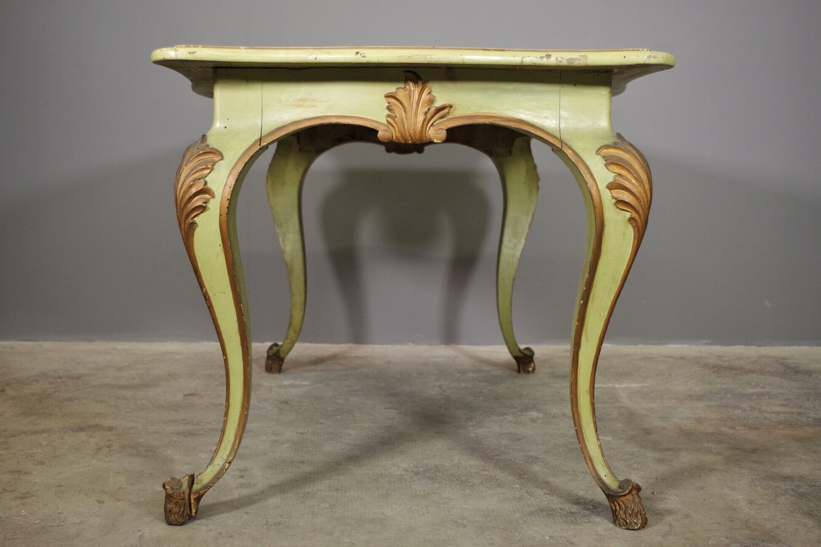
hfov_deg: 45.4
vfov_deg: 31.2
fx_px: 981
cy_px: 271
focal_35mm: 43
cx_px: 404
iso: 800
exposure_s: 1/60
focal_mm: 28.13
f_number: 4
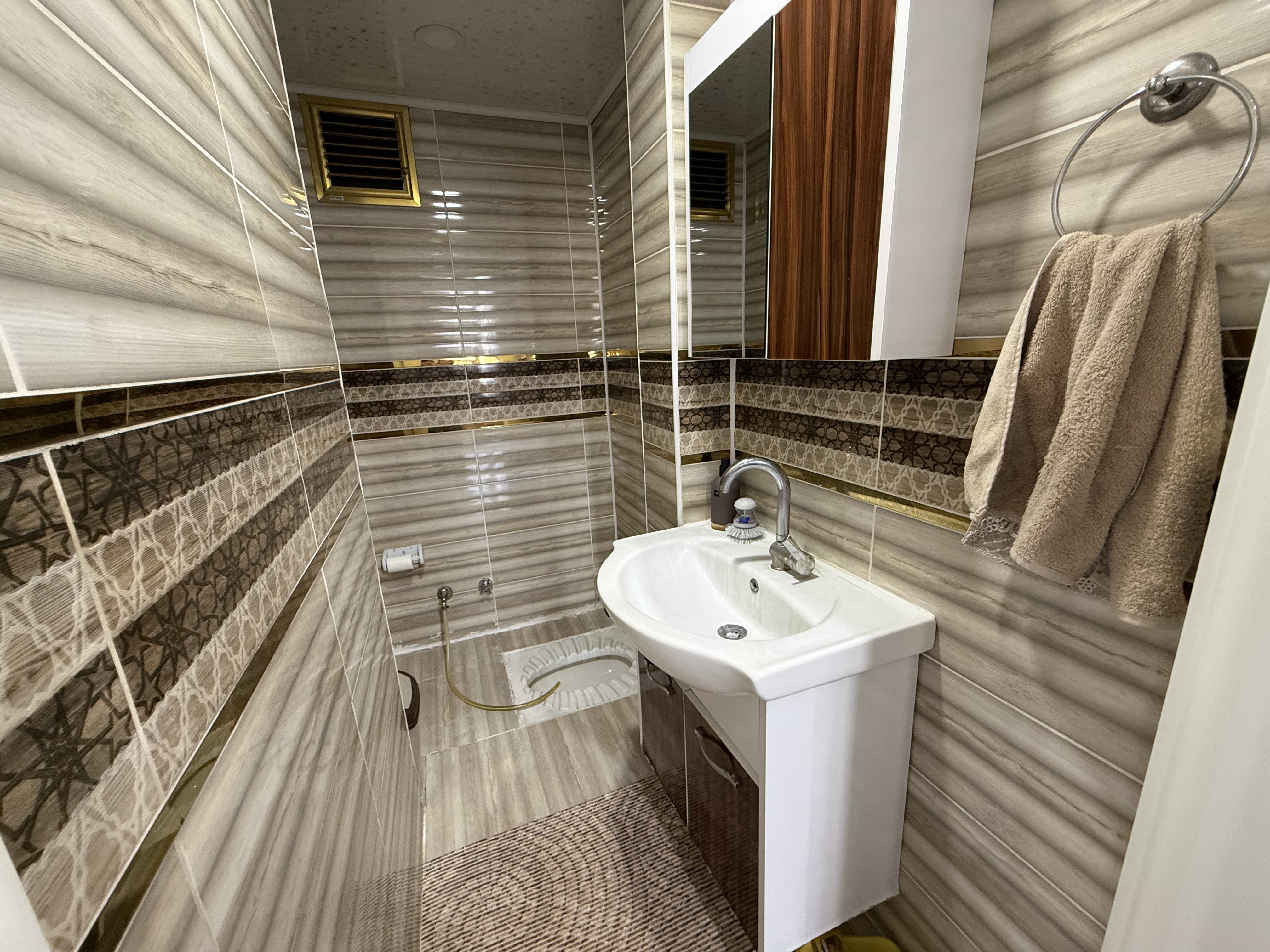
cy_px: 476
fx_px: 514
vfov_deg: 85.7
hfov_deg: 102.1
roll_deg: +2.1
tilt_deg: -13.4
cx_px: 635
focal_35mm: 14
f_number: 2.2
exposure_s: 1/50
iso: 320
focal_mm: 2.22
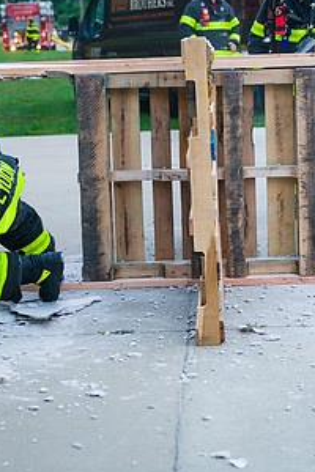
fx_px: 1116
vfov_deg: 23.9
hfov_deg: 16.0
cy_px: 181
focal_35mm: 85
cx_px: 220
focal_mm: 44
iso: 1600
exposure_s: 1/200
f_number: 3.2
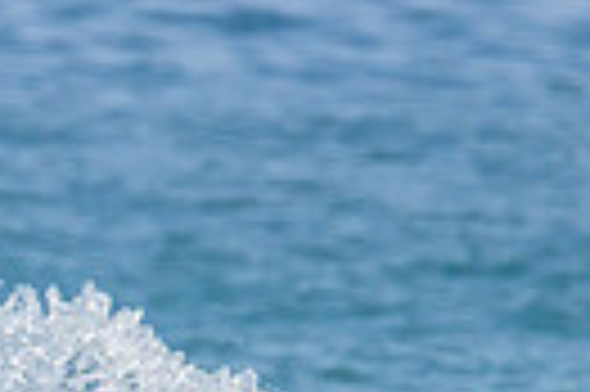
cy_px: 566
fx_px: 50300
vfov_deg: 0.4
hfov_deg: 0.7
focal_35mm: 3073
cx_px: -526
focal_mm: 530
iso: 640
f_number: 10
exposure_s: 1/2000
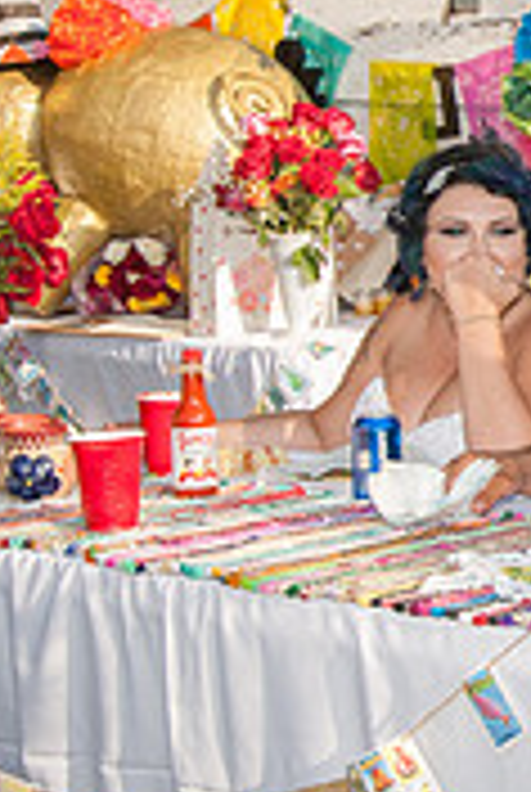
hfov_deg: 11.9
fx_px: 2248
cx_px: 1080
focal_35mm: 102
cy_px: 211
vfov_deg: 19.9
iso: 200
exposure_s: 1/250
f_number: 11
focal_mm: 31
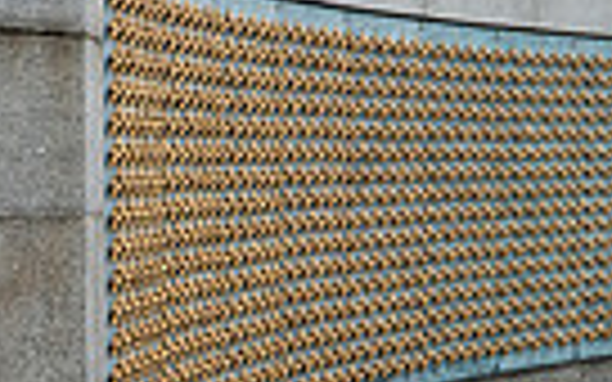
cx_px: 1138
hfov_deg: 12.2
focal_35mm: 156
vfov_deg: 8.4
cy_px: 209
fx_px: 2602
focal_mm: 36
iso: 640
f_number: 10
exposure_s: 1/400
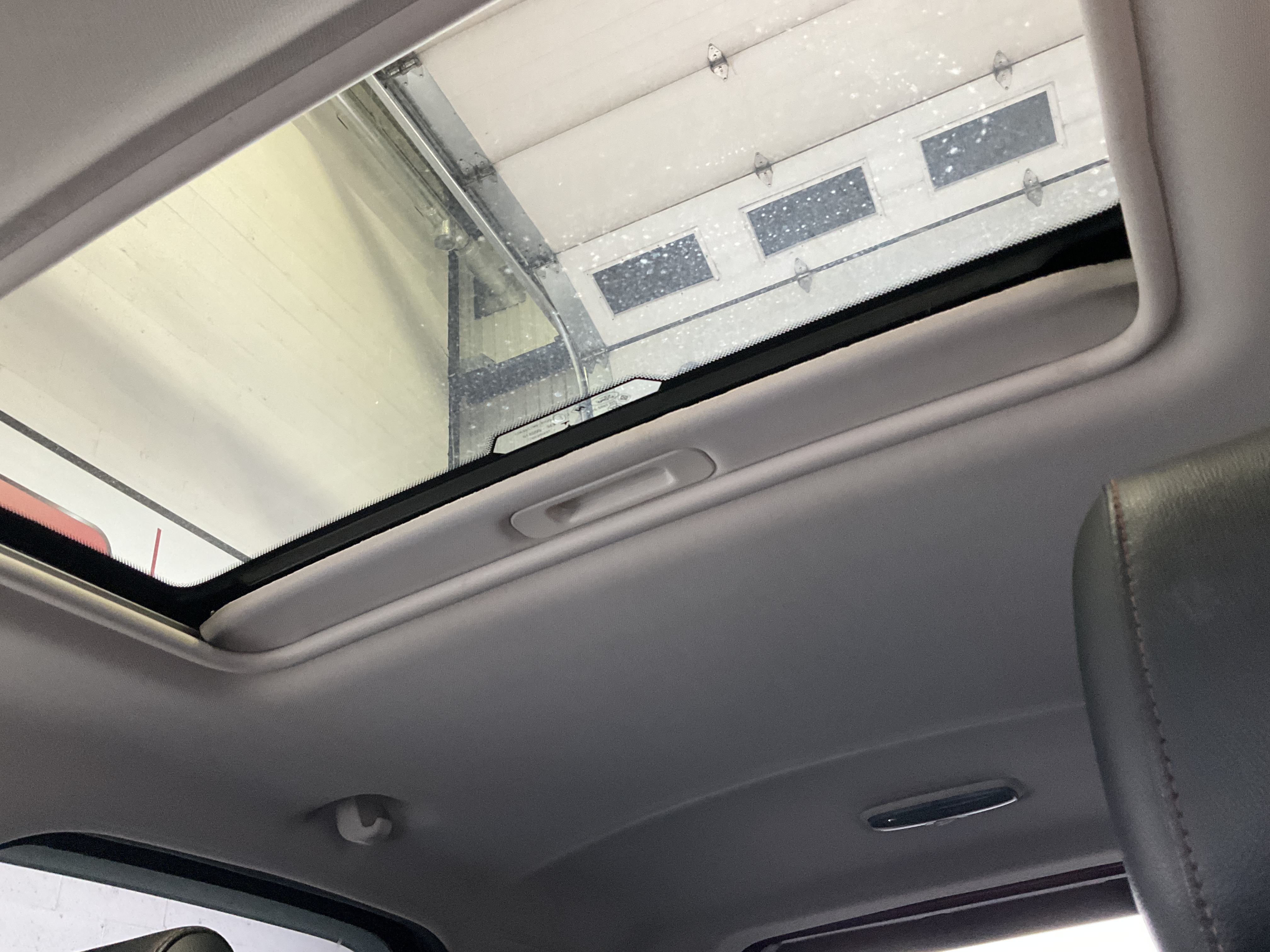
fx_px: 1064
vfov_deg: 48.2
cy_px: 476
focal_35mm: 29
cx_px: 635
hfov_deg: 61.7
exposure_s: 1/60
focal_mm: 3
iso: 200
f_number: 1.8
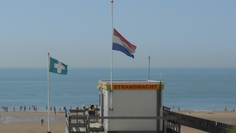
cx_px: 33
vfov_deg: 11.4
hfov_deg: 19.9
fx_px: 663
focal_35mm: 106
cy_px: 109
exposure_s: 1/1000
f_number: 5.2
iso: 80
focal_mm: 10
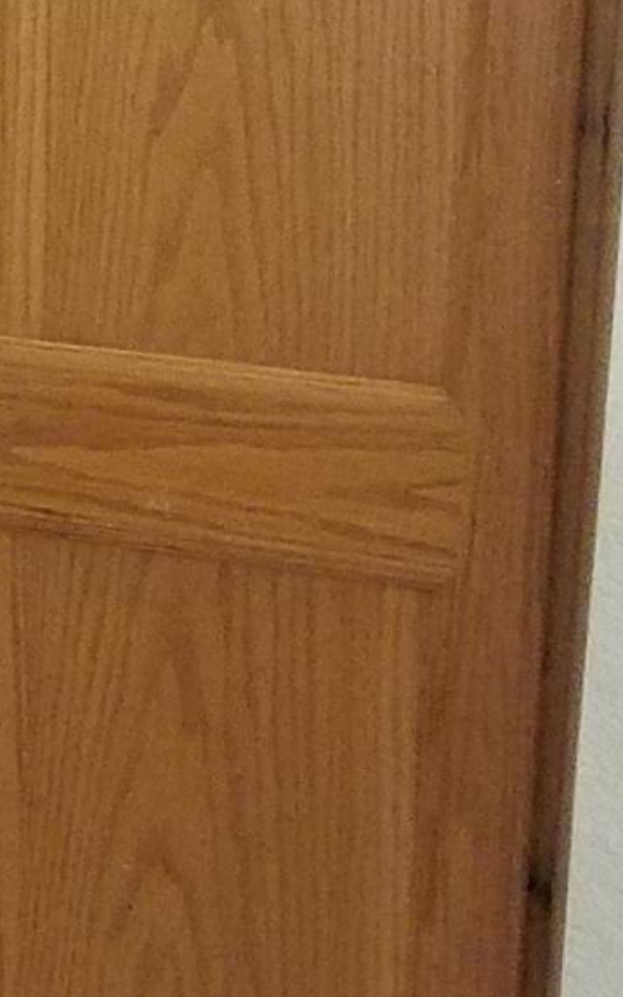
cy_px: -83
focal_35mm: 144
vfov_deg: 14.2
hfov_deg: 6.9
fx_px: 3910
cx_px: -1879
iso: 200
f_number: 1.7
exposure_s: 1/24
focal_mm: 4.2
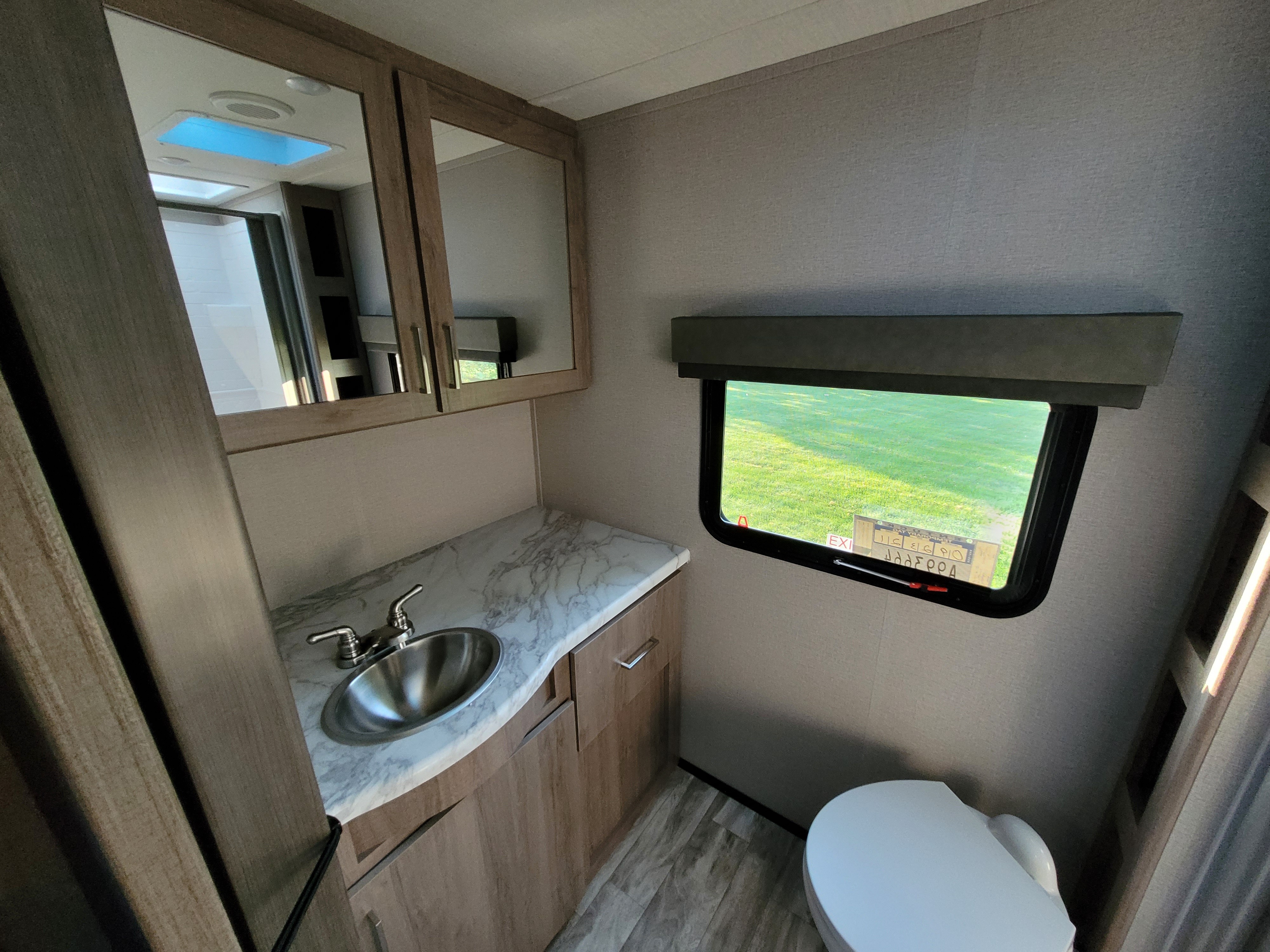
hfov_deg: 106.2
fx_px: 477
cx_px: 635
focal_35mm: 13
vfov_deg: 89.9
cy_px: 476
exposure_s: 1/29
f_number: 2.2
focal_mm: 1.74
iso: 320
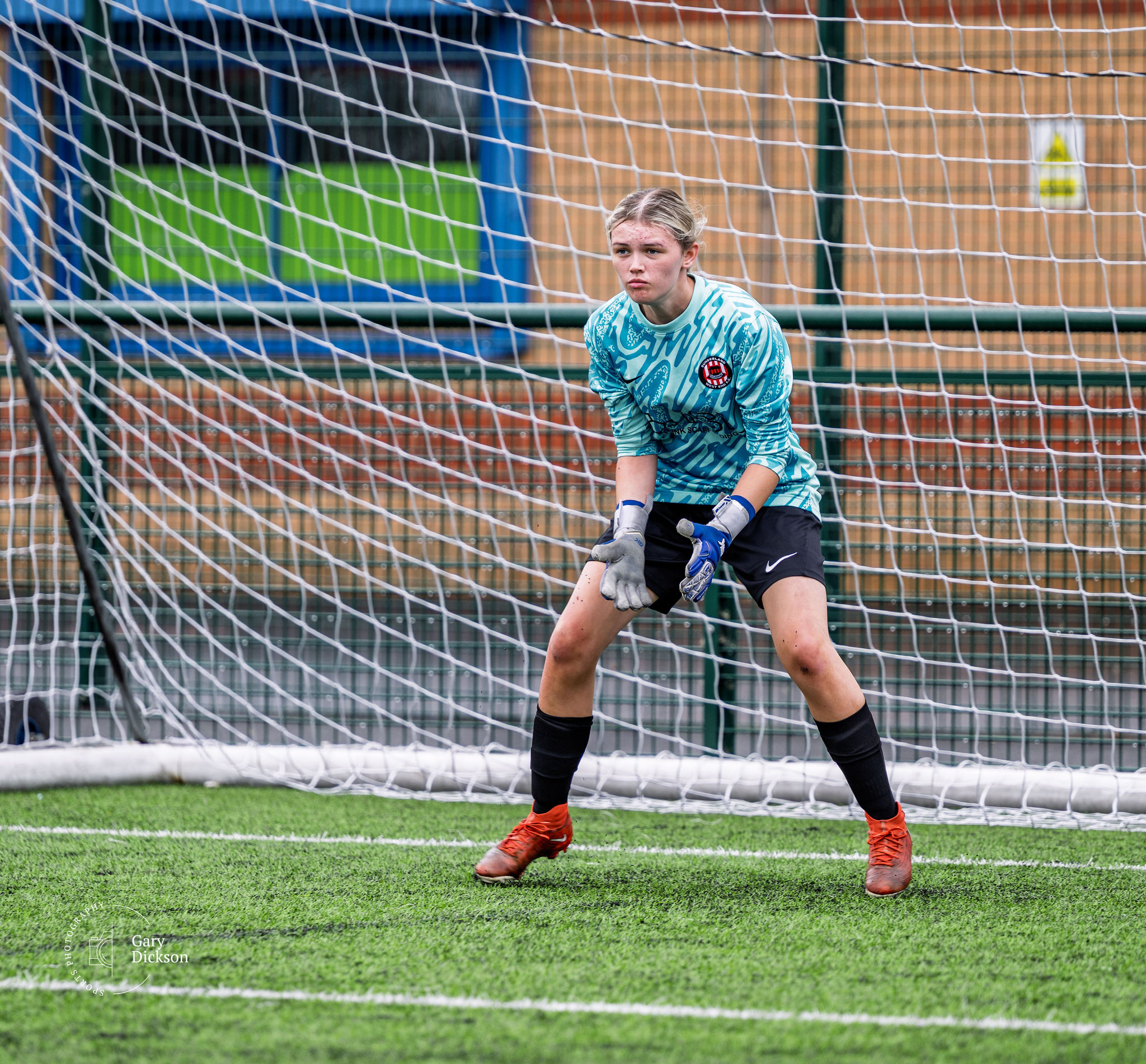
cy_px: 514
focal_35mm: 285
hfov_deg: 6.4
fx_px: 10290
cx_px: 669
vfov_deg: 5.9
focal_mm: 165
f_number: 2.8
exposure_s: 1/400
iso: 64
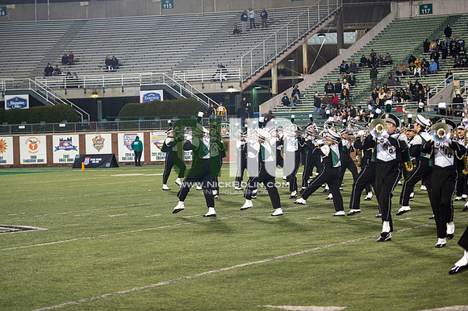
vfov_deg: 15.2
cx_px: 234
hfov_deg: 22.6
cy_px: 156
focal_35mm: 90
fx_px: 1169
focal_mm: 90
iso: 1000
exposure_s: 1/500
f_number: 2.8
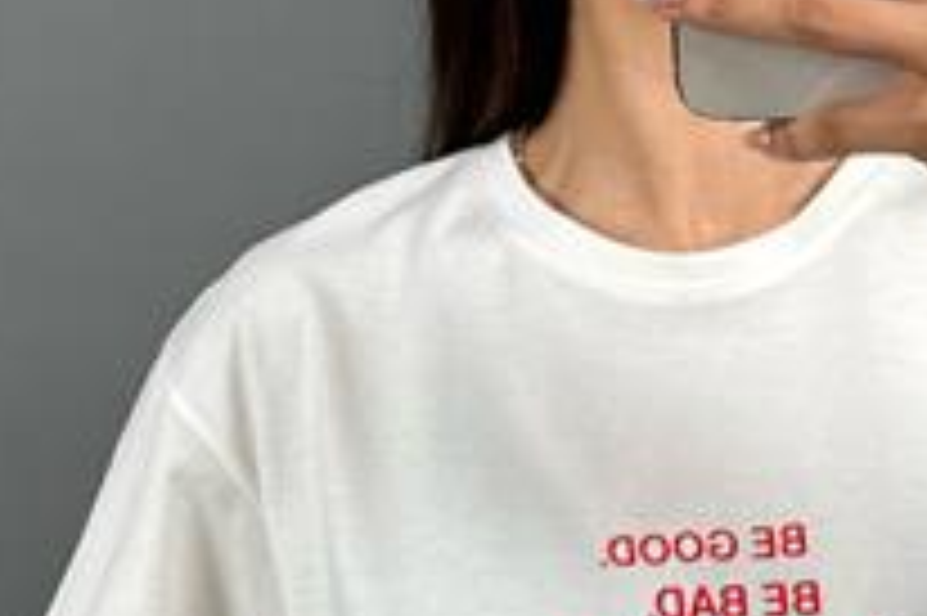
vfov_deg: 11.9
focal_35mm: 114
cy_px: 567
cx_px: 763
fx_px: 2933
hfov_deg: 17.8
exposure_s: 1/121
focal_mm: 6.86
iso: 64
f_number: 1.78
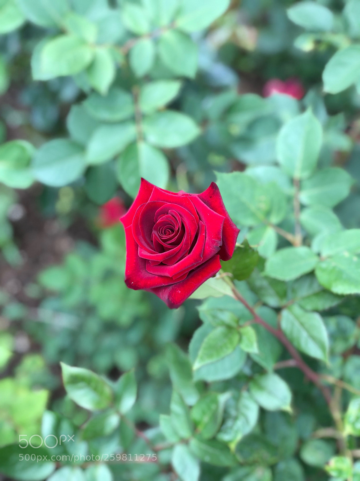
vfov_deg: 36.8
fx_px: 721
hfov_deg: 28.0
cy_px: 240
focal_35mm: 52
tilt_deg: -58.7
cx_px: 180
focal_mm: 6
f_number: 2.4
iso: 32
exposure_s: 1/60
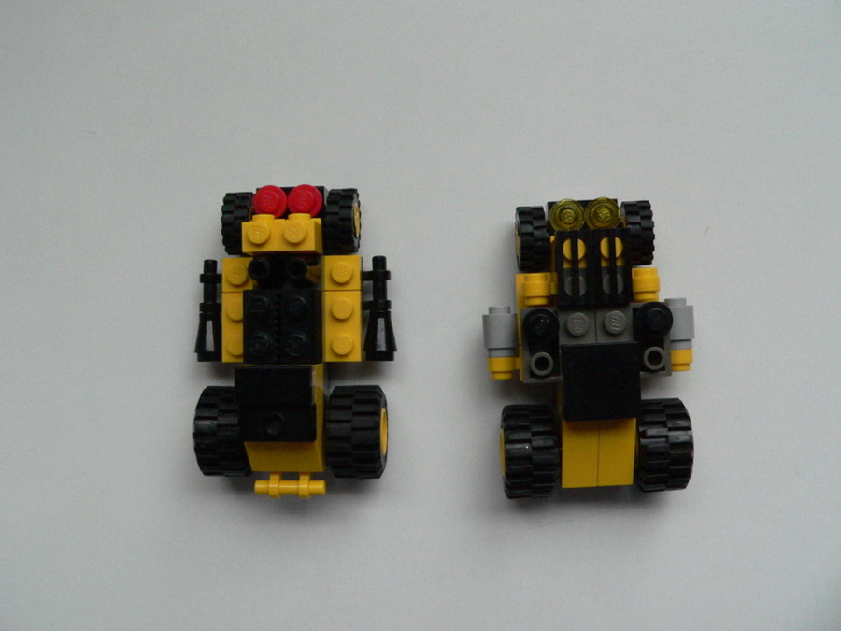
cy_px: 316
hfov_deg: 51.4
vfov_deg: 39.7
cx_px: 420
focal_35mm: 36
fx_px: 875
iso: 400
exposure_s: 1/100
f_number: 4
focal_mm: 6
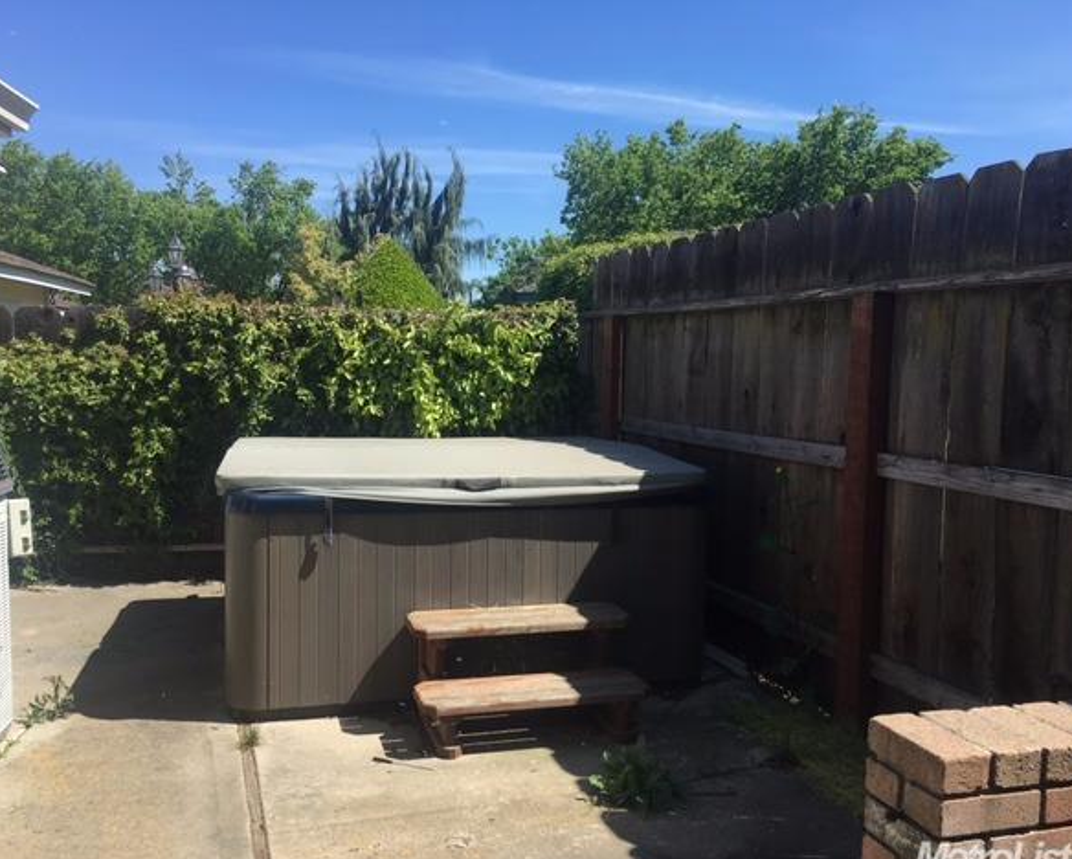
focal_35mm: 31
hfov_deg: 57.1
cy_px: 437
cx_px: 510
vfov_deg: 47.2
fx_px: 984
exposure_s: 1/845
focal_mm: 4.15
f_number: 2.2
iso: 25
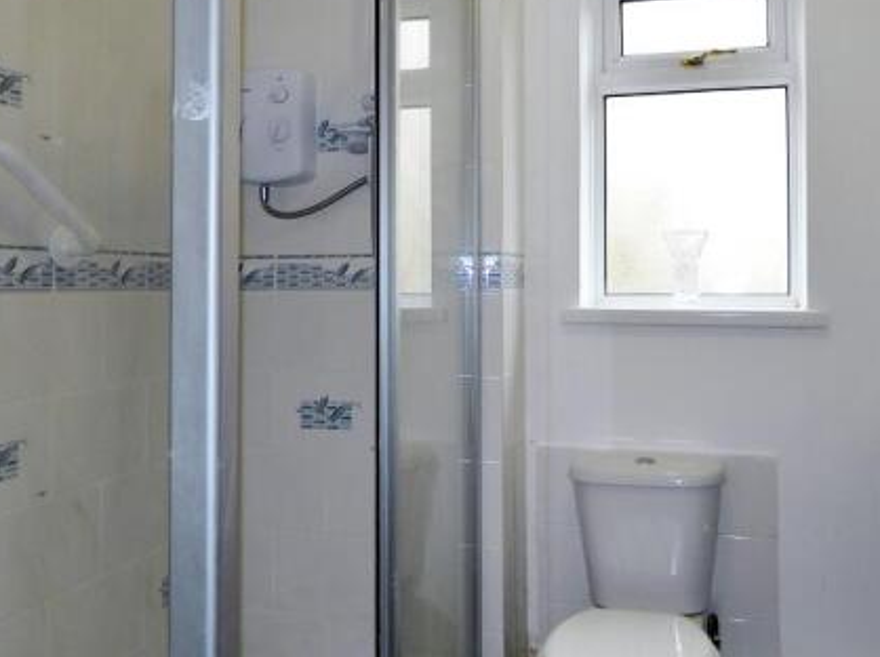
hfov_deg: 52.6
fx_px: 888
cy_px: 260
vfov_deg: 40.4
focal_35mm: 35
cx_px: 492
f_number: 3.1
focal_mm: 4.5
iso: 80
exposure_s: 1/40
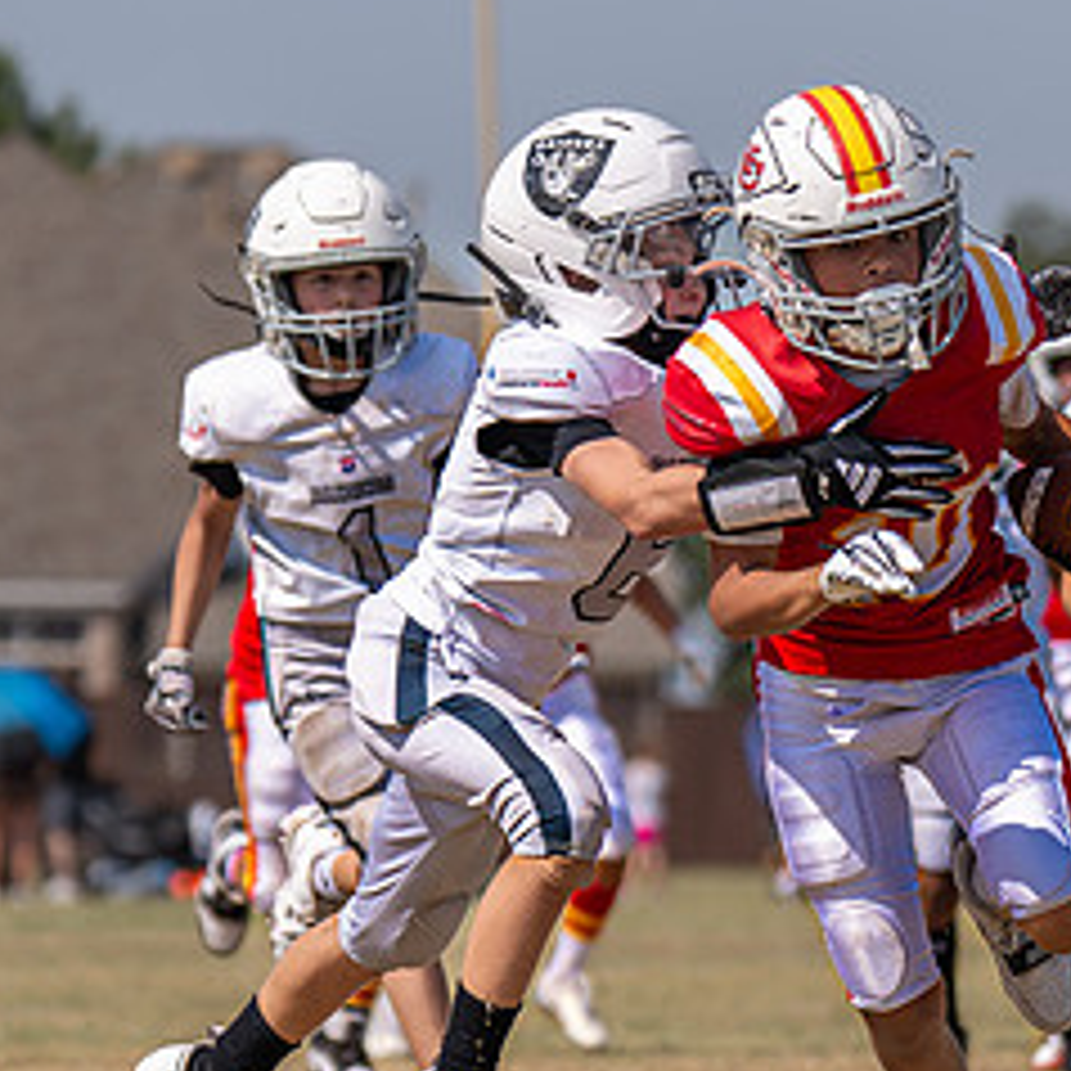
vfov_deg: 3.7
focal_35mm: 473
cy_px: 477
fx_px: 16557
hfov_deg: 3.7
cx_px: 740
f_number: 2.8
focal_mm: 111
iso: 100
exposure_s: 1/3200
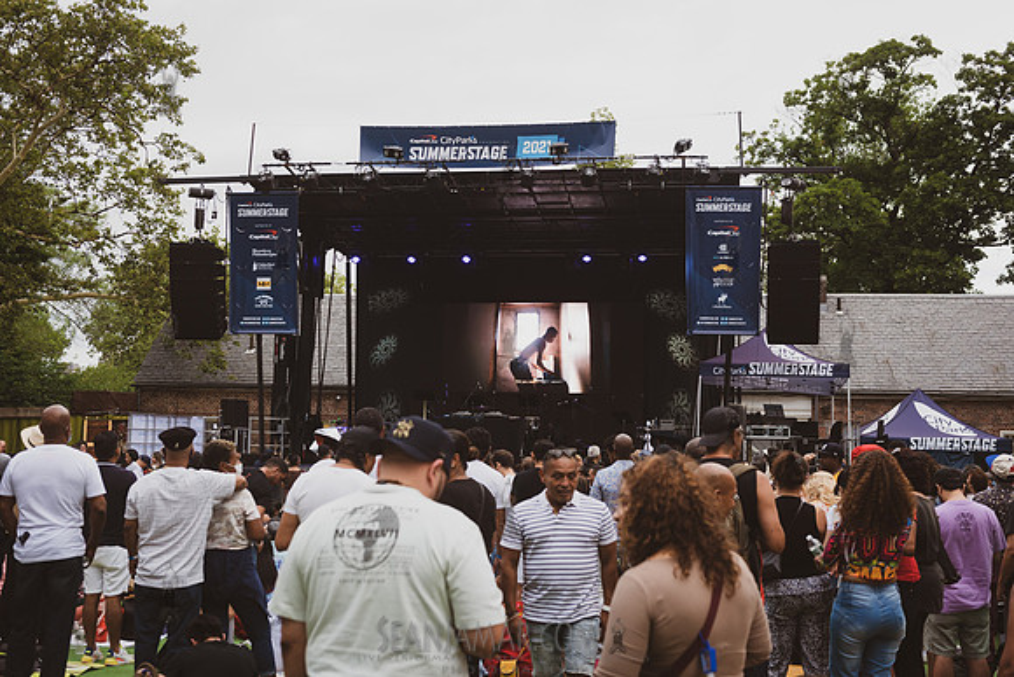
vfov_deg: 30.3
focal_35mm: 44
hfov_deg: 44.1
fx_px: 1251
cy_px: 338
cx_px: 507
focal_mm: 44
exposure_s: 1/200
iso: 500
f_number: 4.5
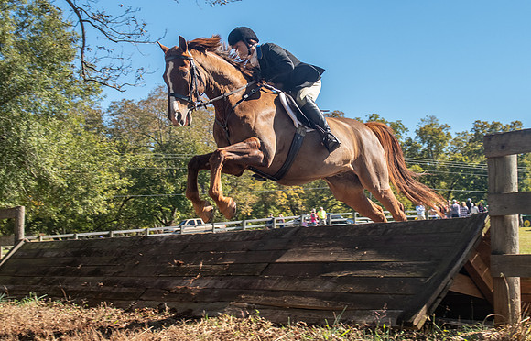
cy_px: 159
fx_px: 821
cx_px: 308
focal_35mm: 56
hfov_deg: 35.8
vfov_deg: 23.4
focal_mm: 32
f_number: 4
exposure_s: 1/320
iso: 400
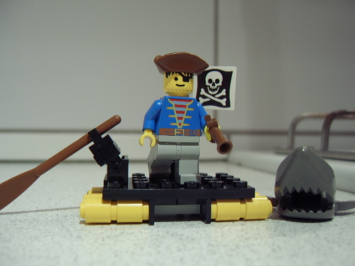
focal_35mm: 31
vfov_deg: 45.4
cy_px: 133
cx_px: 178
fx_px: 318
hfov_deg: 58.4
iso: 100
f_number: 2.7
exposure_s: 1/8
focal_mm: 8.13
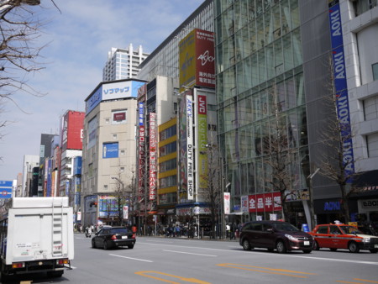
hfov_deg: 46.8
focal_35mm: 40
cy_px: 142
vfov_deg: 36.0
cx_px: 189
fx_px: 437
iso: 100
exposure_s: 1/2500
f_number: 2.8
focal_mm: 20
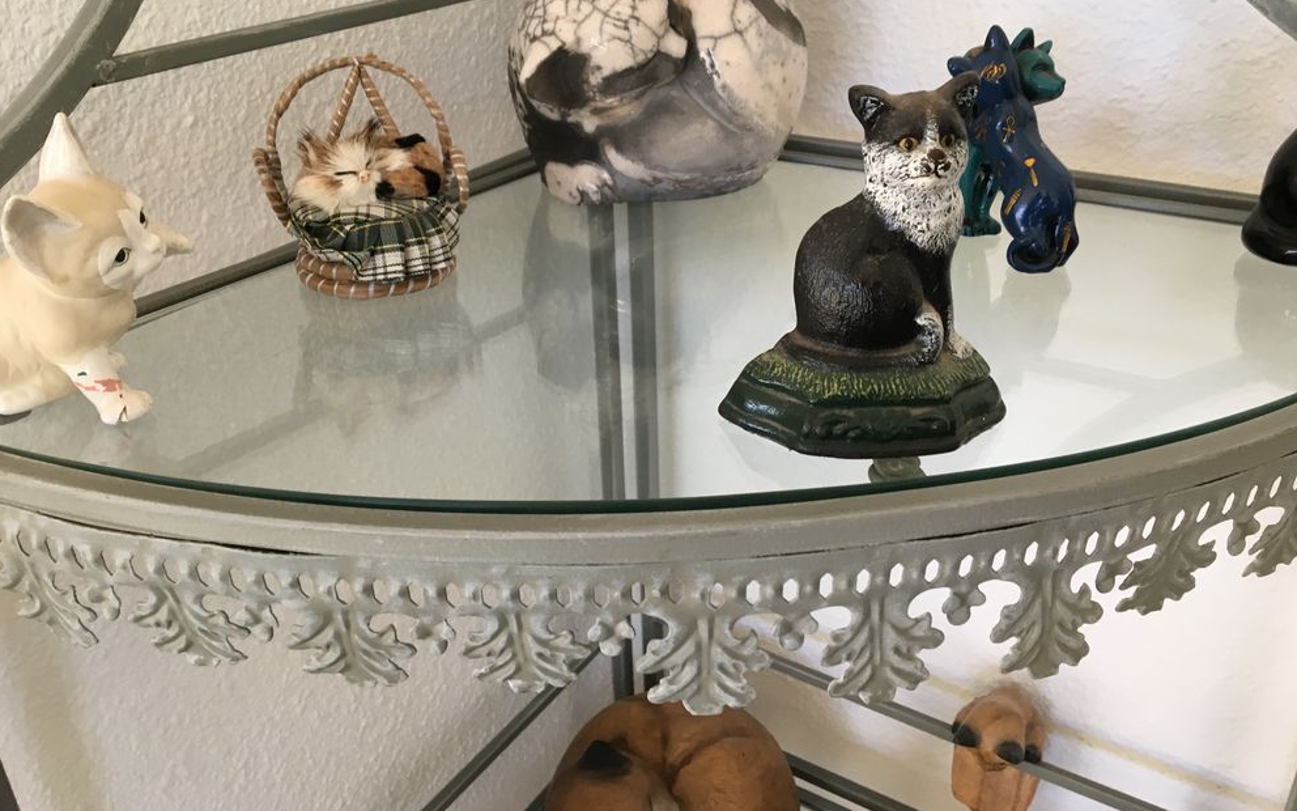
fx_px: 1096
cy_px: 351
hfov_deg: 61.2
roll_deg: +2.9
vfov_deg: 40.5
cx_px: 646
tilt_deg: -25.4
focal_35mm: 31
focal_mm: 4.15
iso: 40
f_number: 2.2
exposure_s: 1/33
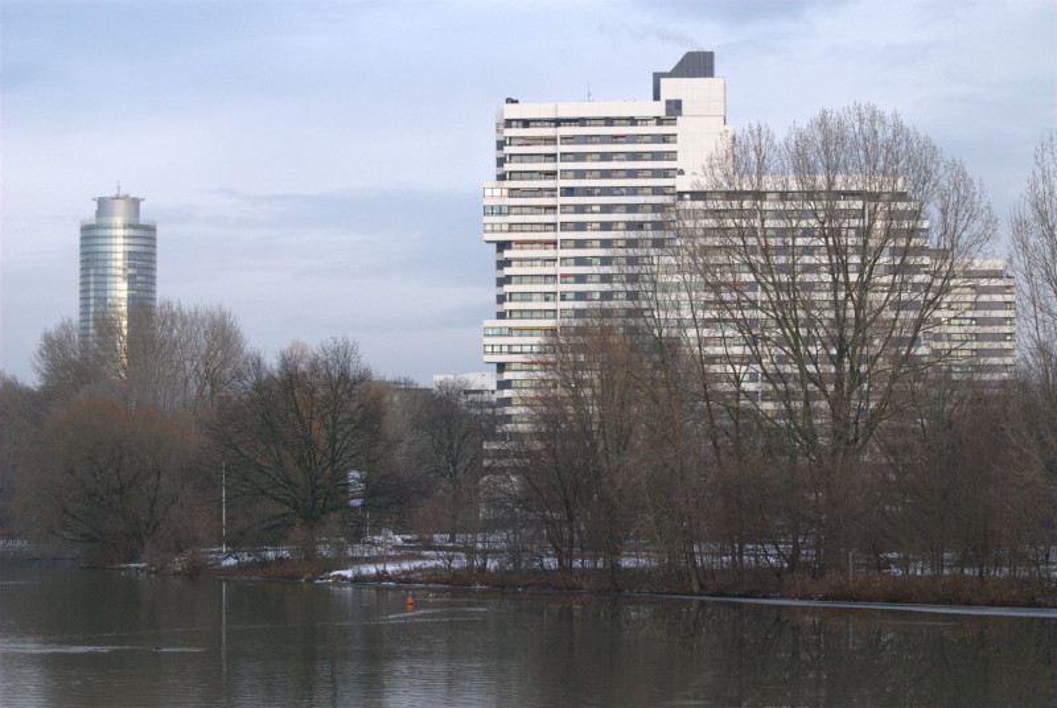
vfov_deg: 13.1
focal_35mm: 105
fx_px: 3087
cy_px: 354
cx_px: 528
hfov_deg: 19.4
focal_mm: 70
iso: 640
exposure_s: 1/500
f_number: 5
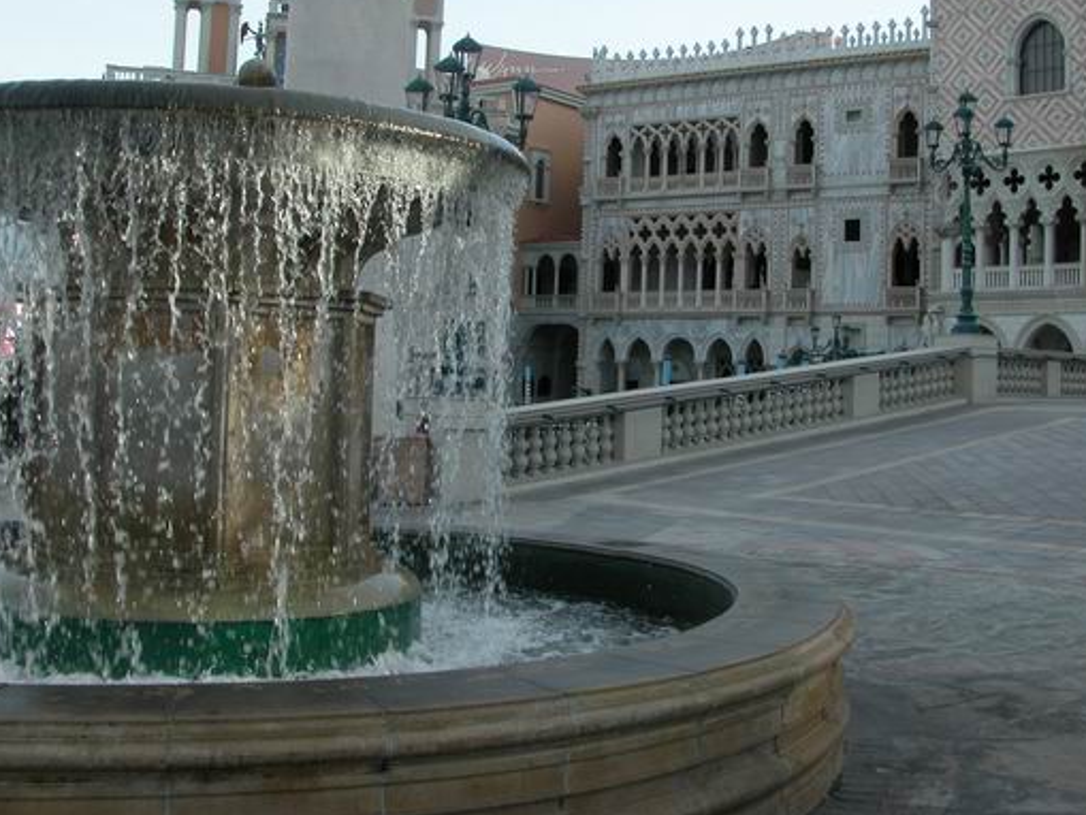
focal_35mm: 44
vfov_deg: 32.7
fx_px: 1381
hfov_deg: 42.8
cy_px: 311
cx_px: 638
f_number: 5
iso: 100
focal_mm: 8.9
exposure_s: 1/198
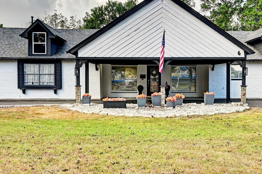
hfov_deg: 40.6
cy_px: 87
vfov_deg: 28.0
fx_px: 349
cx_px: 175
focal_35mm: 48
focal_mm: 30
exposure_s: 1/320
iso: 400
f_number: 8
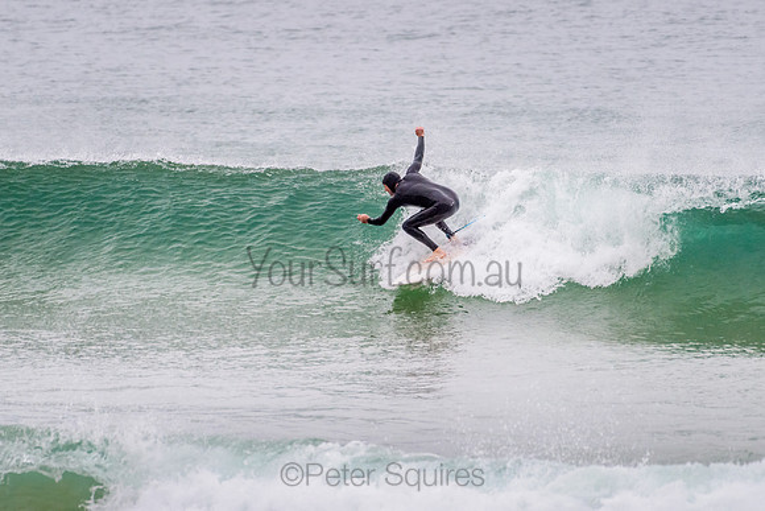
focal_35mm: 613
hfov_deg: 3.4
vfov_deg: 2.2
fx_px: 13036
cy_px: 256
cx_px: 382
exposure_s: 1/1000
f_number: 5.6
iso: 800
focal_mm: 500
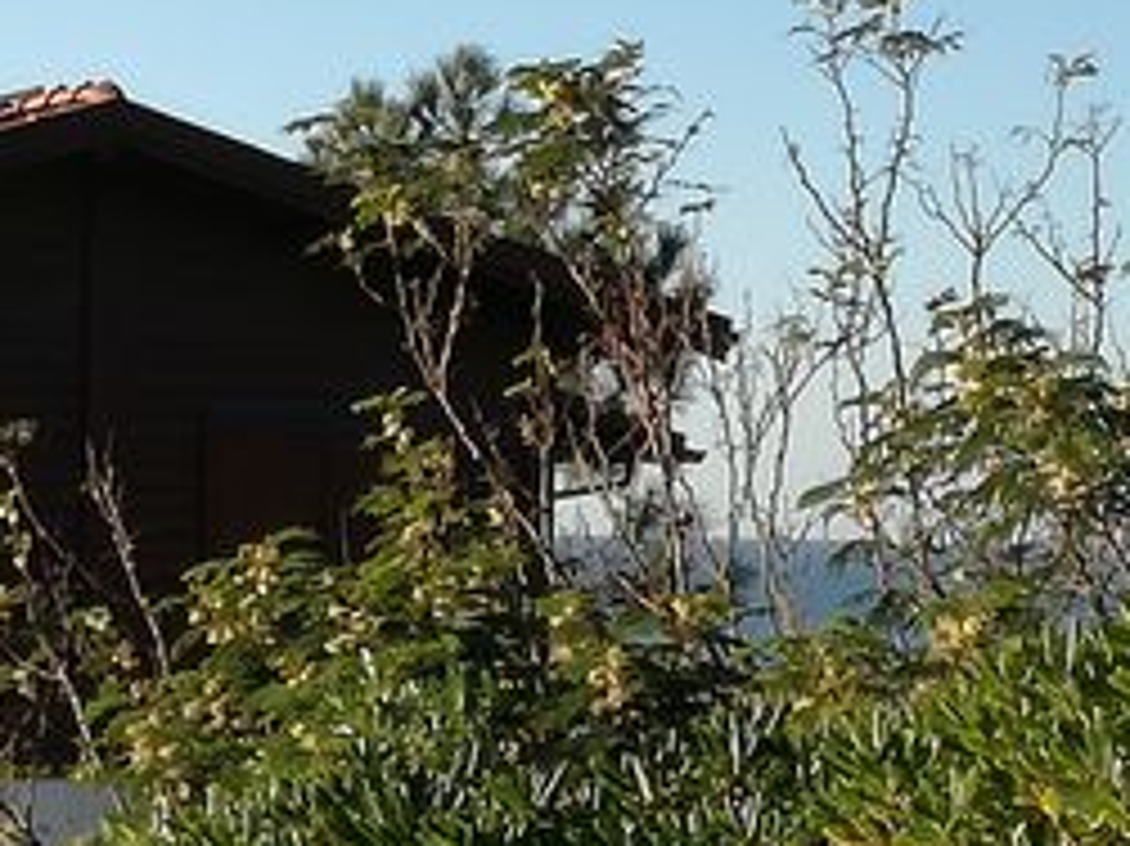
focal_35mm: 153
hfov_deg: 12.7
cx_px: -95
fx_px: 4992
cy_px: 598
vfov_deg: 9.7
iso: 50
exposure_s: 1/926
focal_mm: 3.79
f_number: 2
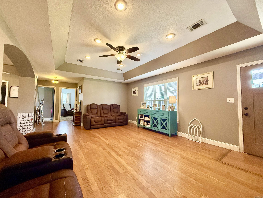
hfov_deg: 102.1
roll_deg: -0.8
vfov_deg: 85.7
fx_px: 106
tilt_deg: +1.7
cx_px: 132
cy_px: 99
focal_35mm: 14
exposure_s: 1/120
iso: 400
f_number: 2.2
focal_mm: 2.22
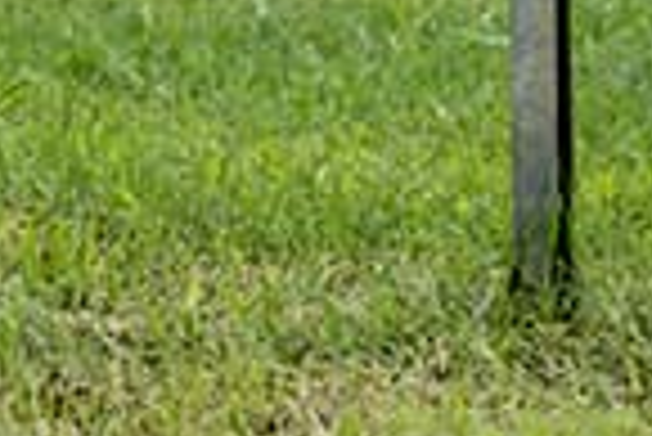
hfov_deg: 1.5
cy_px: -885
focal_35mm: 1322
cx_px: -1475
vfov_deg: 1.0
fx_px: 23966
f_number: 3.5
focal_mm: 200
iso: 220
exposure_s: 1/800
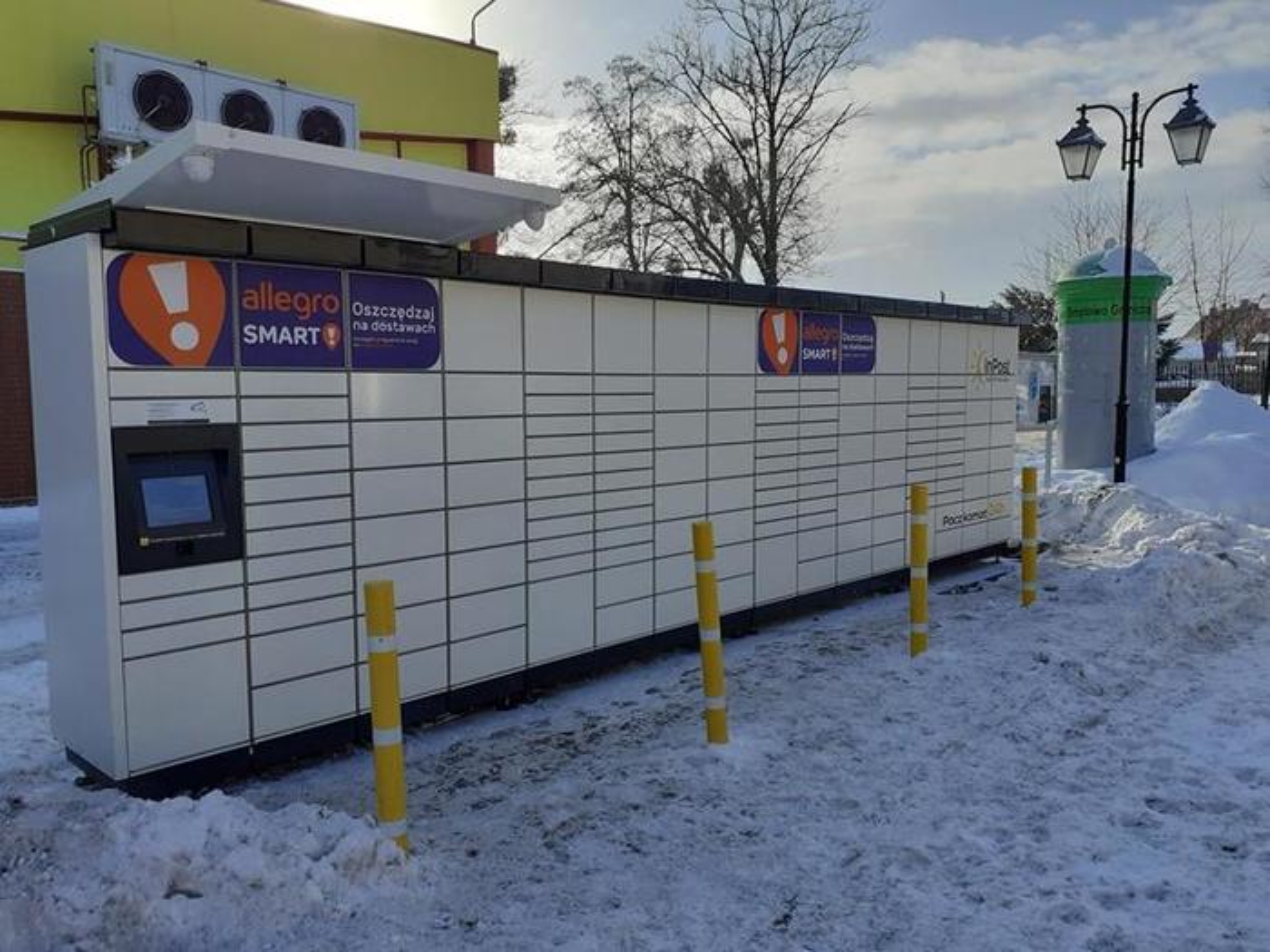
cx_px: 635
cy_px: 476
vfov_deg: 51.4
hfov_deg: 65.3
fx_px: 991
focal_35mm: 27
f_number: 1.9
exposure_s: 1/2183
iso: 40
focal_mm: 3.6
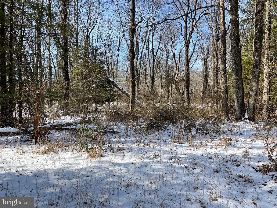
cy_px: 104
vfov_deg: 53.1
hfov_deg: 67.3
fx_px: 208
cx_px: 138
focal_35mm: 26
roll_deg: +0.9
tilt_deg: -2.6
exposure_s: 1/2012
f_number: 1.6
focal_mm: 5.1
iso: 32
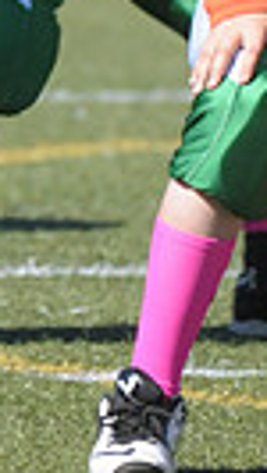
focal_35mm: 1784
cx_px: 294
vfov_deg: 1.2
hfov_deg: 0.7
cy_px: -274
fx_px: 22411
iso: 1000
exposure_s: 1/6400
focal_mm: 260
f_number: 4
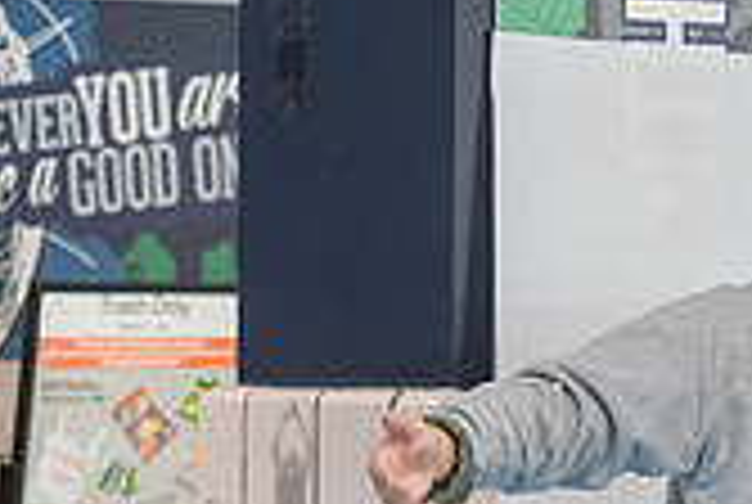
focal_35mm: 280
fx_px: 5859
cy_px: 259
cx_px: 869
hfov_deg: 7.3
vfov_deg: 4.9
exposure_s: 1/200
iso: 2500
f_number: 4
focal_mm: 80
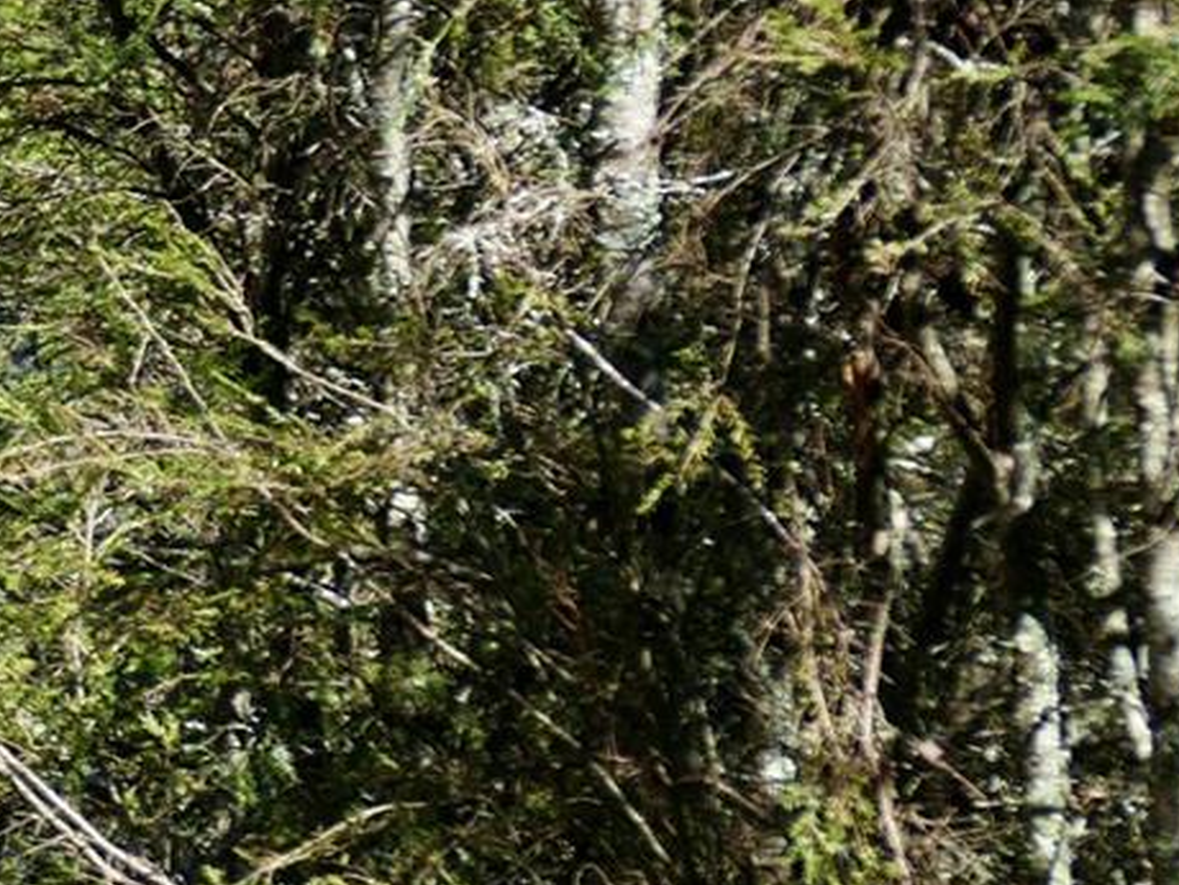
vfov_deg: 3.2
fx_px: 16042
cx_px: -1166
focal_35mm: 471
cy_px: 268
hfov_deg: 4.2
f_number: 3.9
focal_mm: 39.97
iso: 125
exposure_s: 1/800
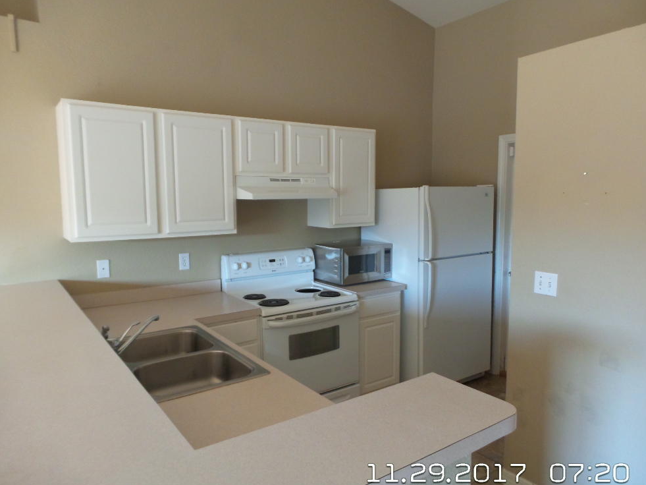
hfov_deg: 71.6
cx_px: 315
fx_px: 448
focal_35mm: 24
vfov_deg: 56.8
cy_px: 246
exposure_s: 1/30
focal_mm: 4.1
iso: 320
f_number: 2.8
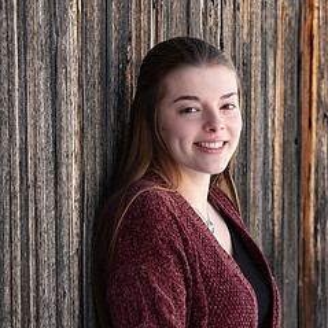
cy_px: 242
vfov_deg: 9.9
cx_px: 204
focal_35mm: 176
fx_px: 1887
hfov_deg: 9.9
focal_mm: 110
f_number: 8
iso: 400
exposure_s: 1/200
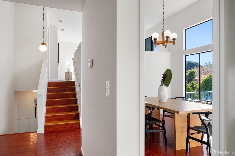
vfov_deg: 53.0
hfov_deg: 73.8
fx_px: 157
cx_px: 118
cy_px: 78
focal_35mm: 24
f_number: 10
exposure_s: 1/4
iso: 125
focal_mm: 24
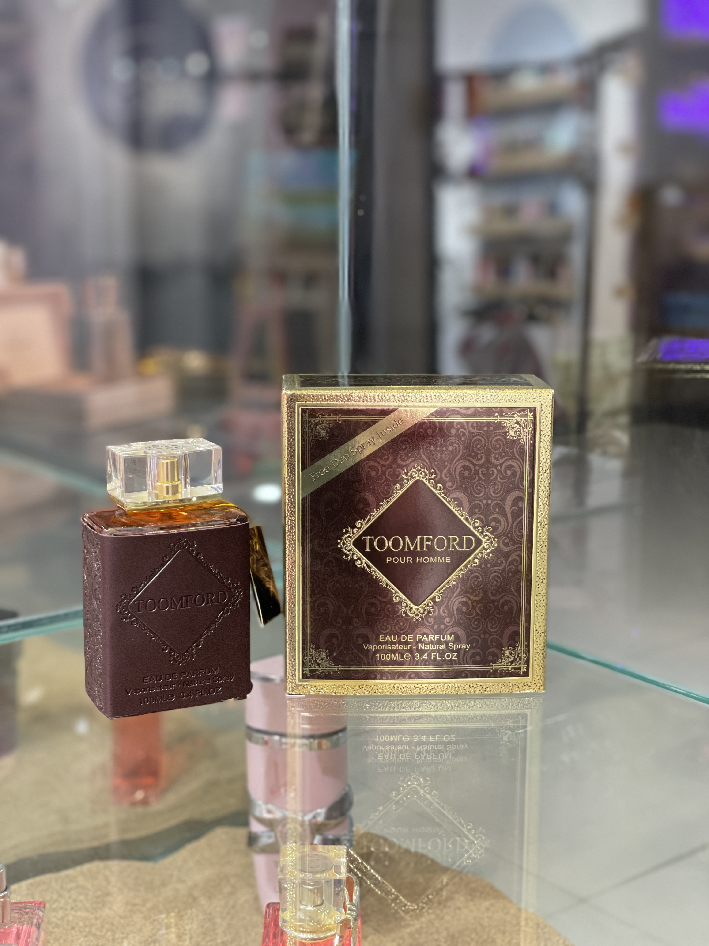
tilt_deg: -10.7
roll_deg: -0.4
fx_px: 1420
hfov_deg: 28.0
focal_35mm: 52
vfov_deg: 36.8
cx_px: 354
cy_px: 473
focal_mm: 6
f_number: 2
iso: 250
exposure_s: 1/100
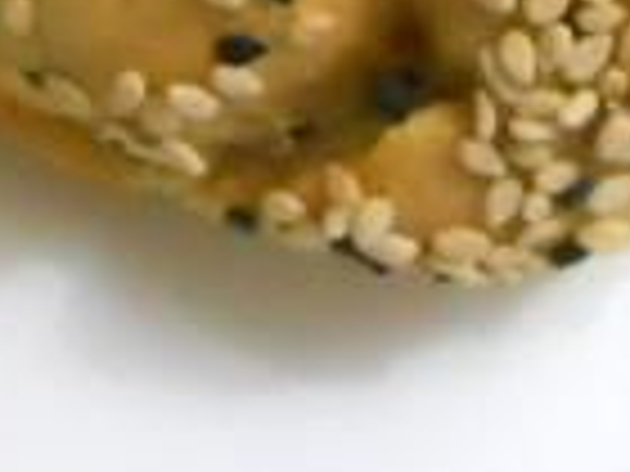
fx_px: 3403
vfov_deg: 7.8
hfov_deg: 10.5
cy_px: -252
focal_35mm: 187
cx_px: -54
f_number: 3.1
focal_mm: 6.72
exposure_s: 1/8
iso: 800
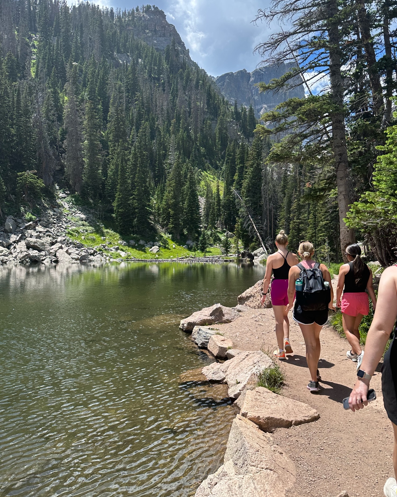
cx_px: 202
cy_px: 243
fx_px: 382
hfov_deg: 54.9
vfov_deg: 66.0
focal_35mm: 26
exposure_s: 1/2809
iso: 80
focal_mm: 6.86
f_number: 1.78
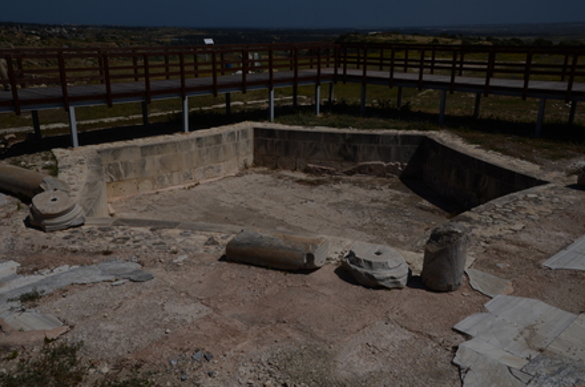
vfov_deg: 39.8
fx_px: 535
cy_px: 194
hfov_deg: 57.3
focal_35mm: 33
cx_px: 292
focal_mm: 22
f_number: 13
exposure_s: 1/640
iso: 100
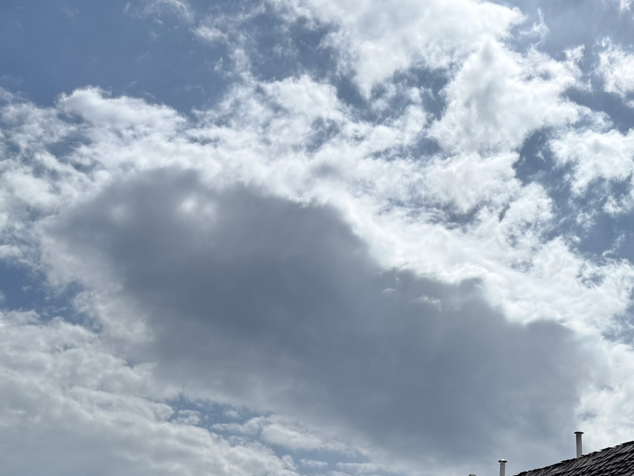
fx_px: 1044
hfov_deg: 30.2
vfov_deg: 23.8
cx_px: 703
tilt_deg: +12.5
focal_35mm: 57
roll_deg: -2.5
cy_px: 545
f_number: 1.78
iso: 64
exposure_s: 1/12346
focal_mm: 6.76
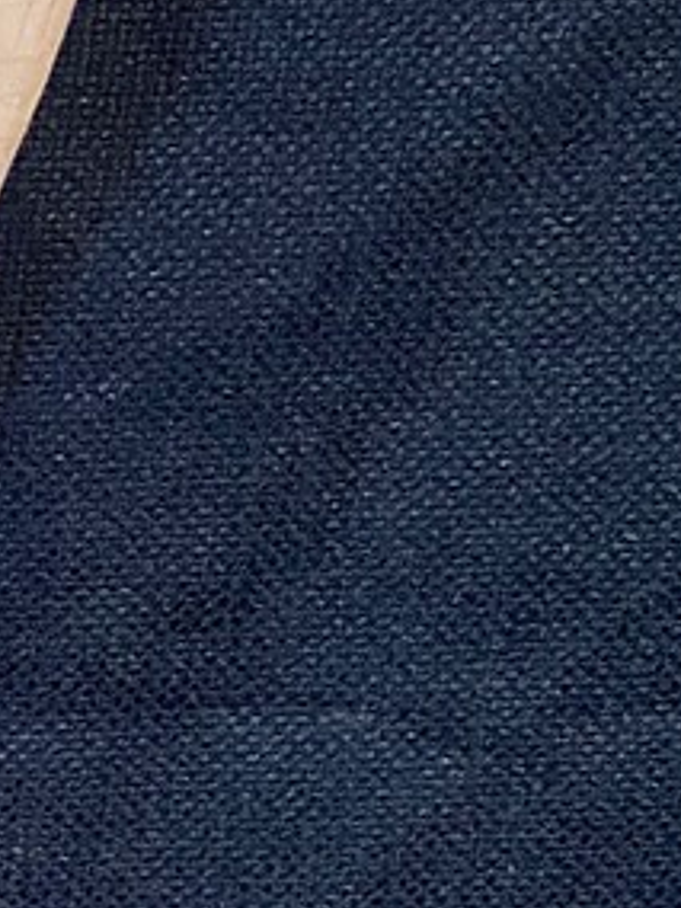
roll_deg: +0.0
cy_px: 903
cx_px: -956
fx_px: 3384
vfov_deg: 15.0
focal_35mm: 129
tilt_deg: -24.2
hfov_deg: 10.0
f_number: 1.8
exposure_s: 1/60
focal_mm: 4.25
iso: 250
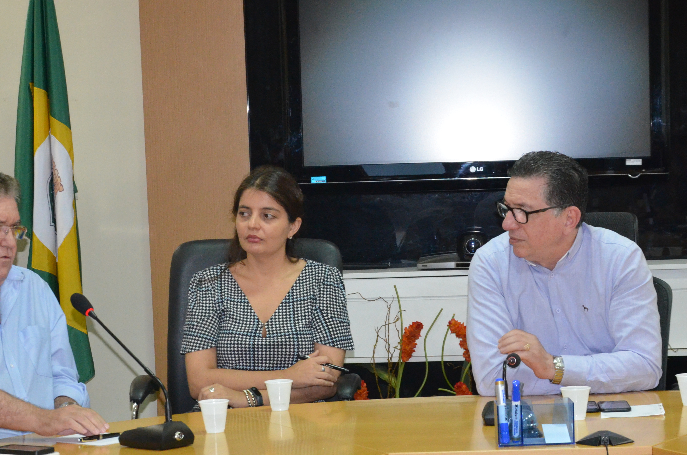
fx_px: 1962
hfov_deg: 19.9
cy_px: 290
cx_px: 316
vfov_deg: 13.2
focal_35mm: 103
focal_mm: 48
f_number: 7.1
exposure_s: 1/60
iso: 3200
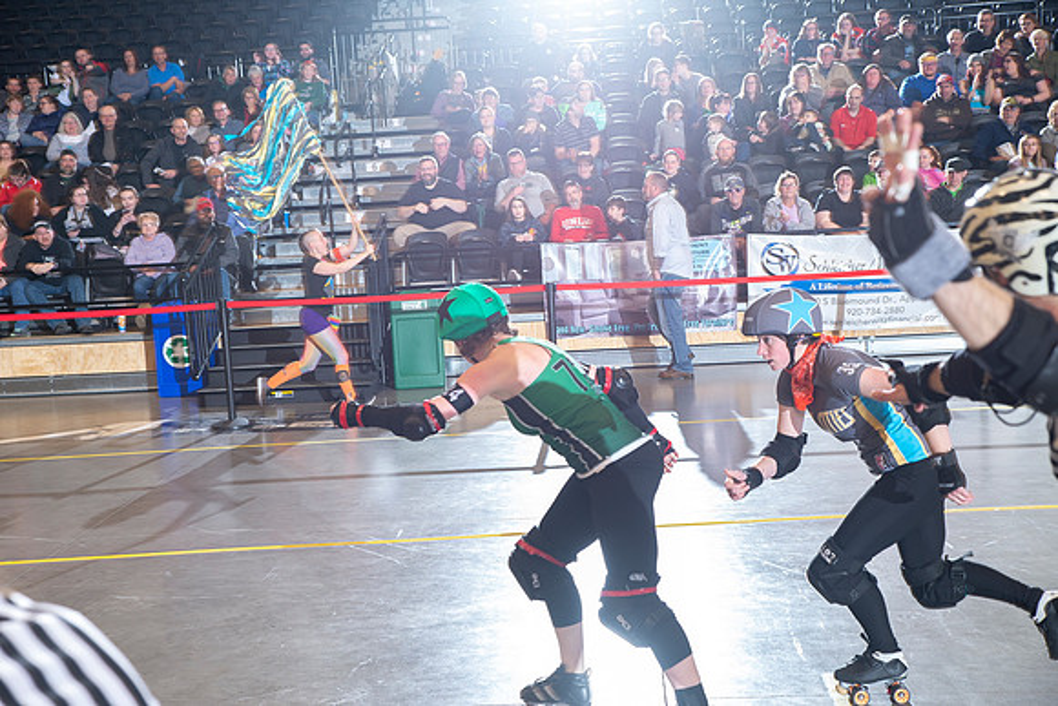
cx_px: 529
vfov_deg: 27.0
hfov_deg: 39.6
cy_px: 353
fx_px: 1470
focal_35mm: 50
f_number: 5.6
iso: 640
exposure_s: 1/160
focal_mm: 50
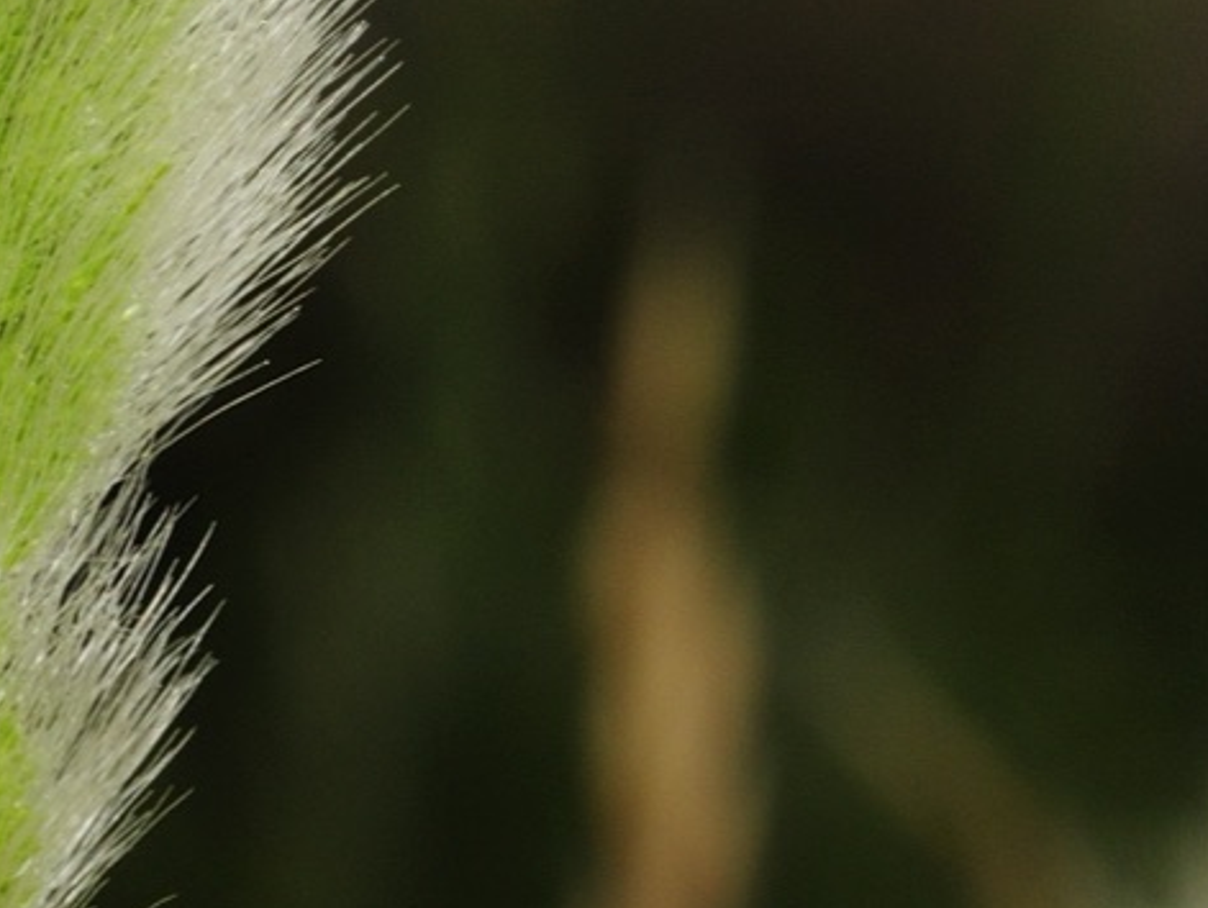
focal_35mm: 495
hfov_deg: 4.0
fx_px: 17287
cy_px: -795
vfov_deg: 3.0
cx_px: -142
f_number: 18
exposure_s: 1/250
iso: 320
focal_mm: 90
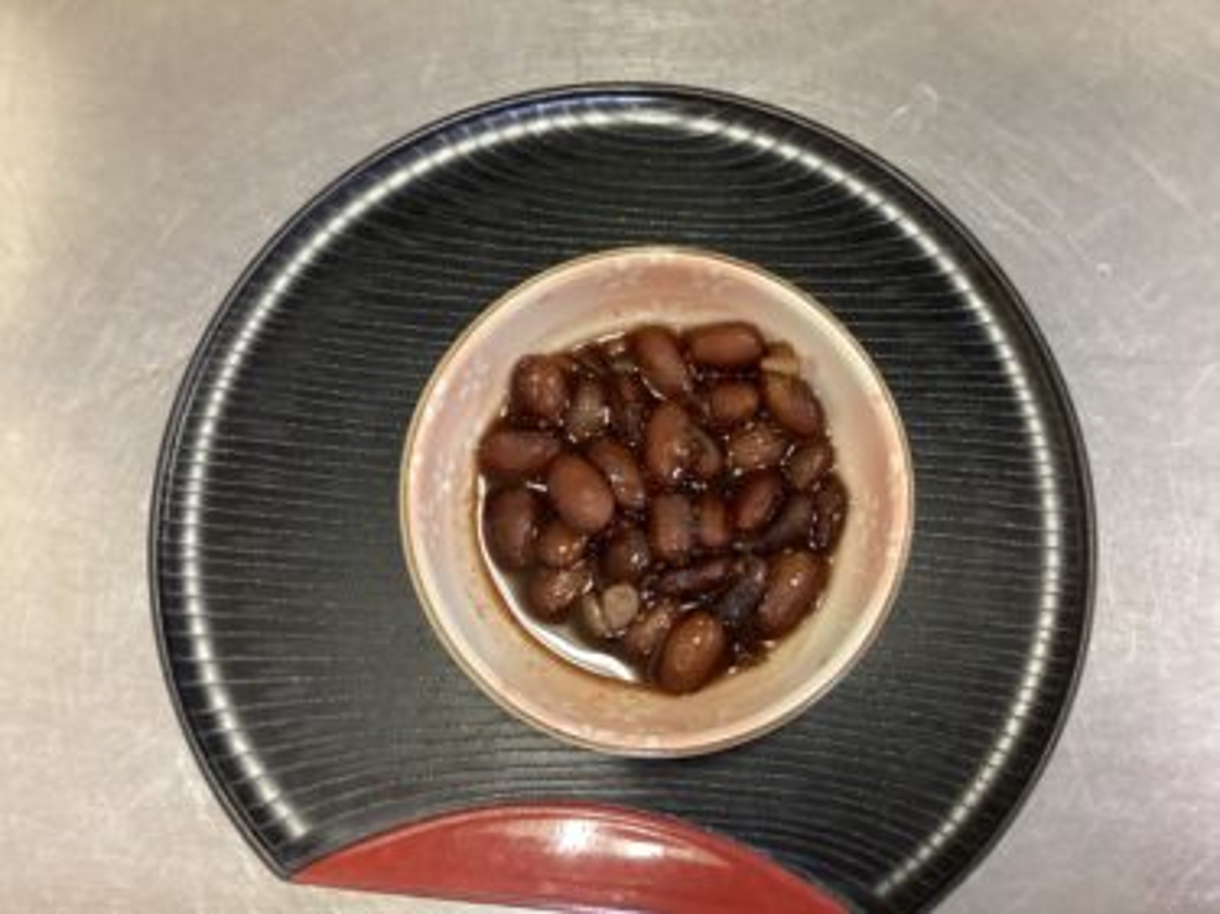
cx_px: 610
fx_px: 1092
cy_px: 457
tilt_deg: -79.8
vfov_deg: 45.4
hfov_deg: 58.4
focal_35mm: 31
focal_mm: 3.3
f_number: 2.4
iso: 400
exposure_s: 1/40
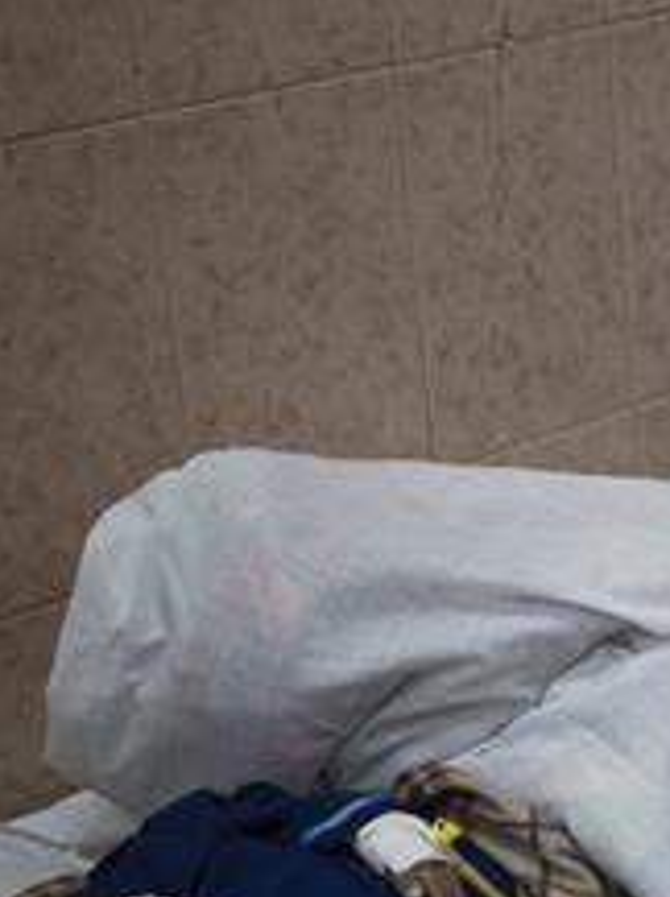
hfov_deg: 13.4
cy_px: 622
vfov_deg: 19.4
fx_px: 2614
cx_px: 1129
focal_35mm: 101
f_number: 2.8
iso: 1600
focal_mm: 35
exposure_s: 1/800
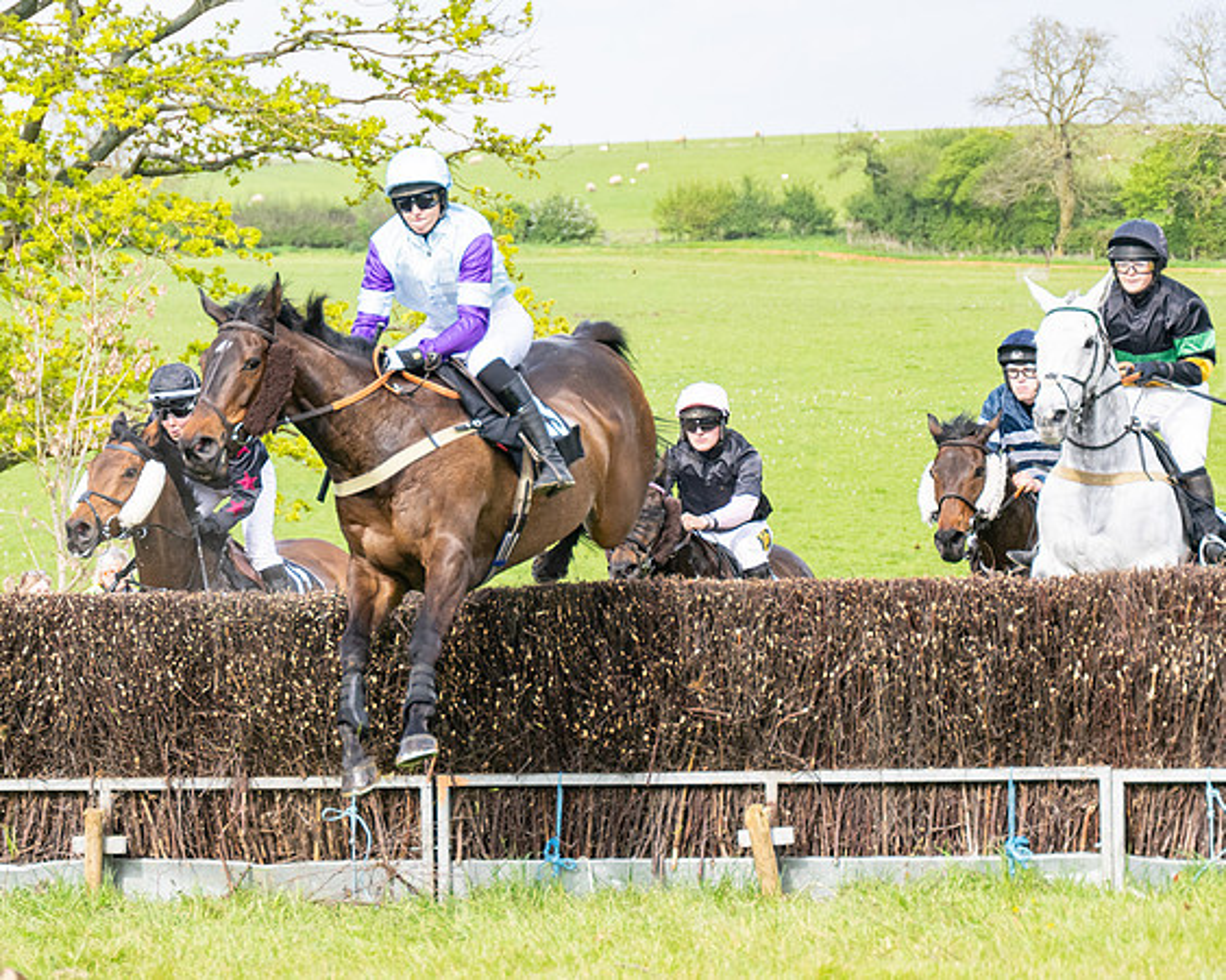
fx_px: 8122
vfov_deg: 6.9
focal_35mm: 224
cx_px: 231
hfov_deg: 8.6
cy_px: 484
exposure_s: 1/2000
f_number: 4
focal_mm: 98
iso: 400
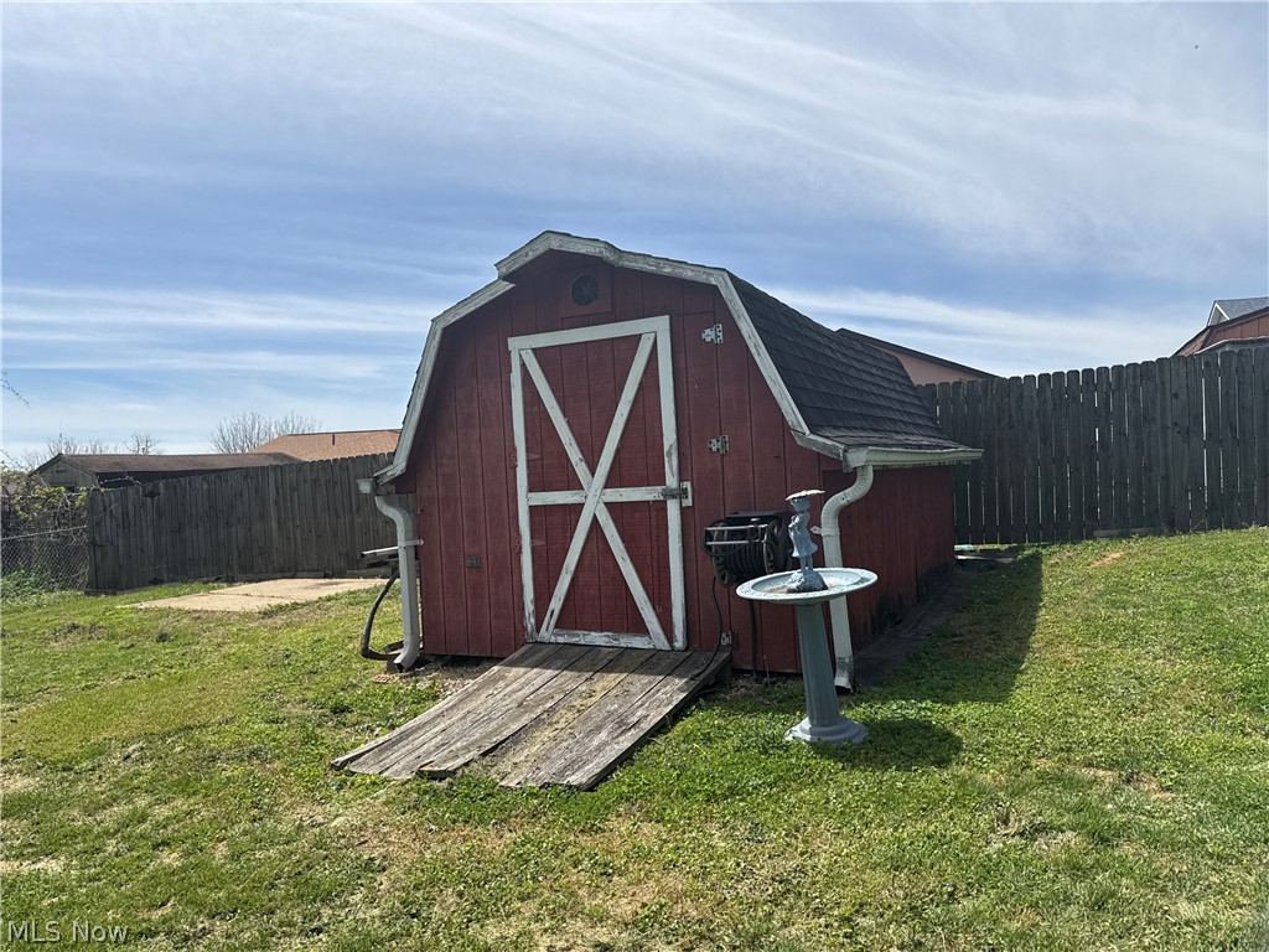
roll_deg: +1.8
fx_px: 880
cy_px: 476
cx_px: 634
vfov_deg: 56.8
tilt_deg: +1.8
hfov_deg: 71.6
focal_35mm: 24
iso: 80
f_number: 1.78
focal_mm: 6.76
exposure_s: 1/5714
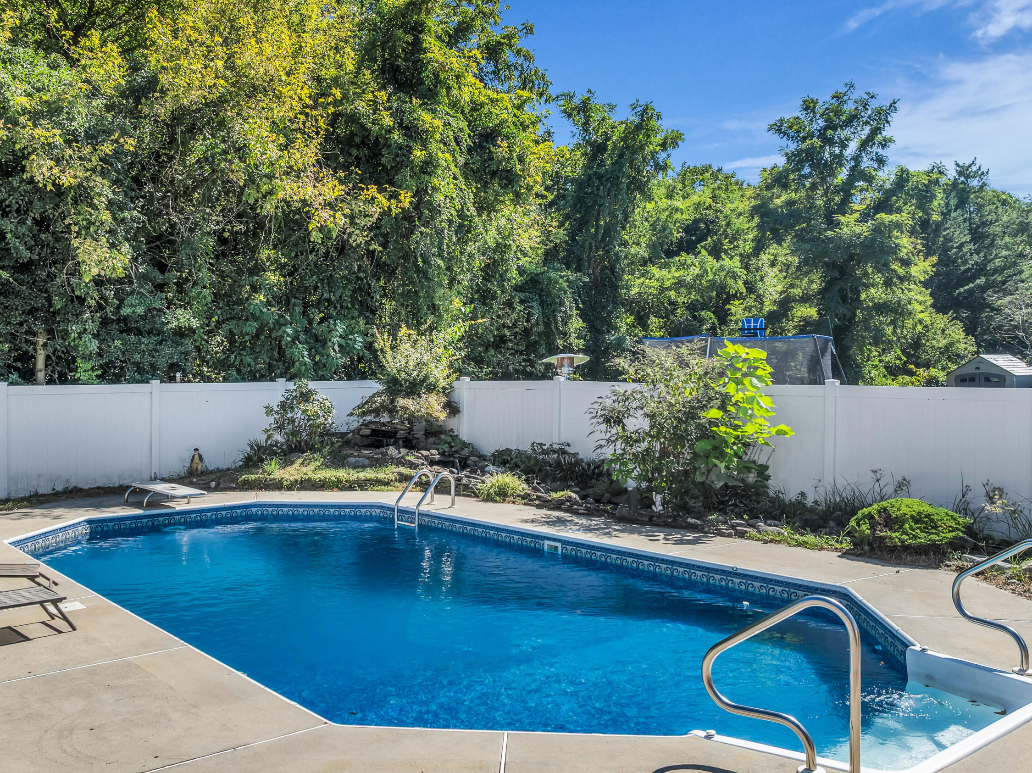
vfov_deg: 44.1
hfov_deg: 56.7
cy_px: 371
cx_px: 462
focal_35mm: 32
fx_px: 954
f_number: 2.8
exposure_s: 1/2000
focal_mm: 12.29
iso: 110
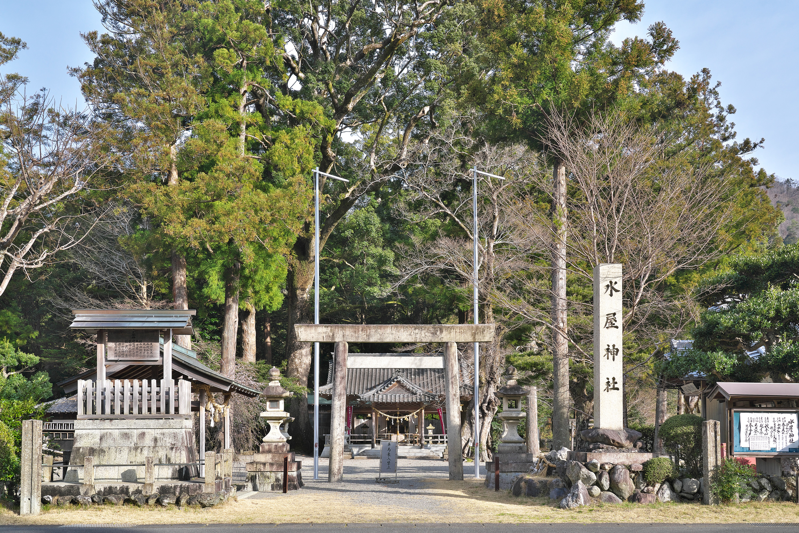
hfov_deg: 58.7
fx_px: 710
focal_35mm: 32
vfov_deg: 41.1
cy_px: 266
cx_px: 400
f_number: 10
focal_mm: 32
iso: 160
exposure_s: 1/200
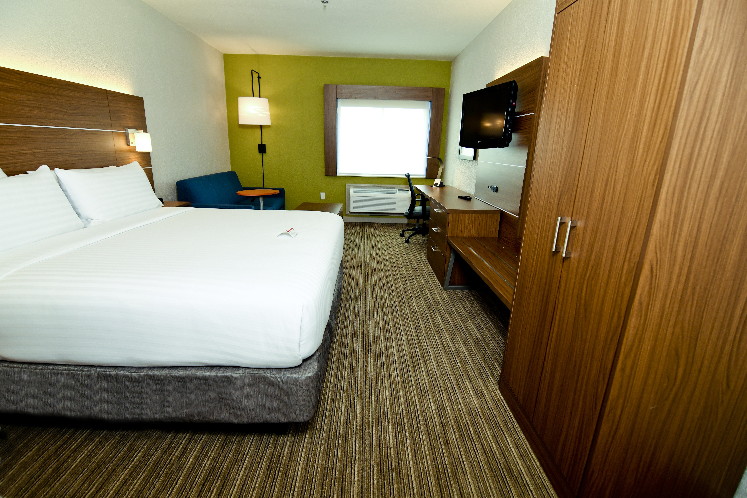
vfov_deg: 72.1
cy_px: 249
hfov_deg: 95.0
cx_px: 374
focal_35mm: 16
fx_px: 342
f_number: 4.5
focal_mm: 11
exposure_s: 1/200
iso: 500
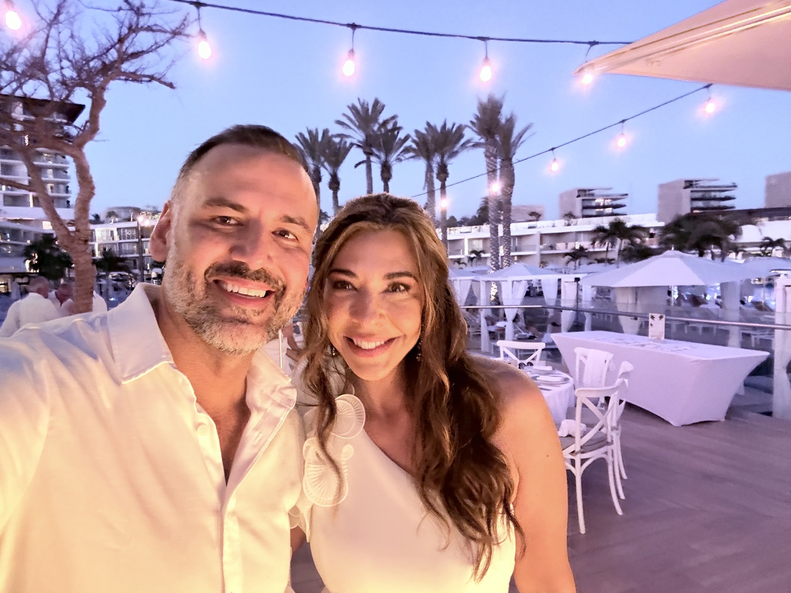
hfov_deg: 71.6
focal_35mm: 24
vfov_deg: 56.8
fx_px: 548
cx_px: 385
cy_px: 308
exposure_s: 1/24
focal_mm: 2.69
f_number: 1.9
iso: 500
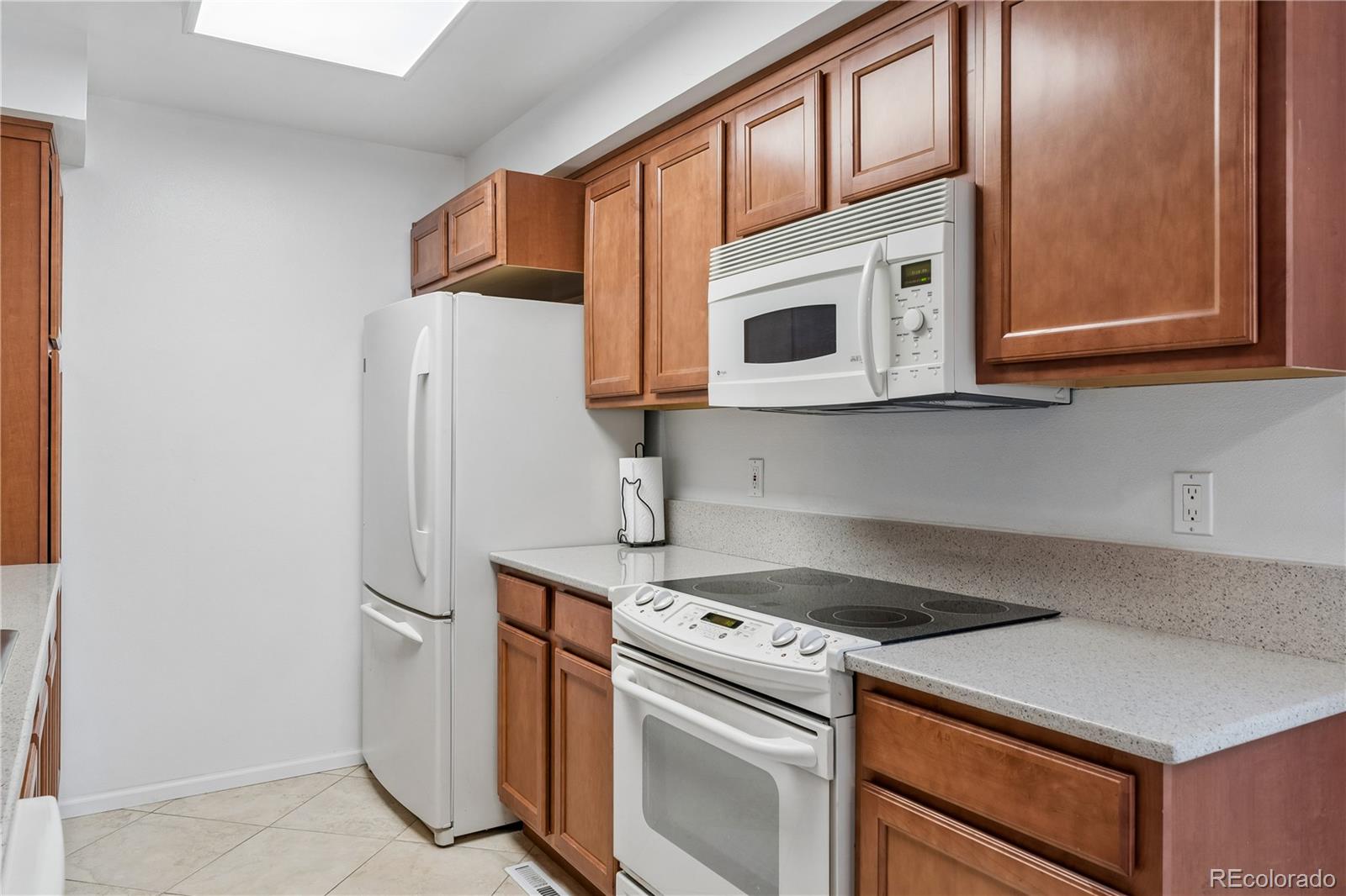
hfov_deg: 73.8
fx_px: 897
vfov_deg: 53.1
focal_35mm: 24
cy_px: 448
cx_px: 673
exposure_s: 1/8
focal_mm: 24
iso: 400
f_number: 11
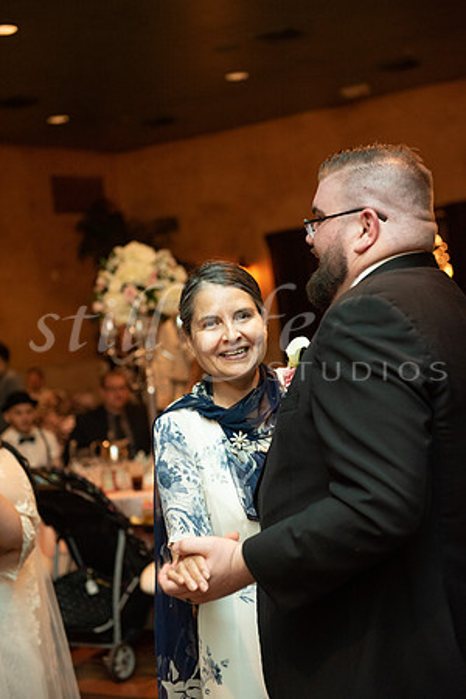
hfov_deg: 21.9
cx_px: 233
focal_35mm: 62
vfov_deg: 32.4
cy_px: 350
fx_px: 1204
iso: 3200
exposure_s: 1/125
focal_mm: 62
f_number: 3.2
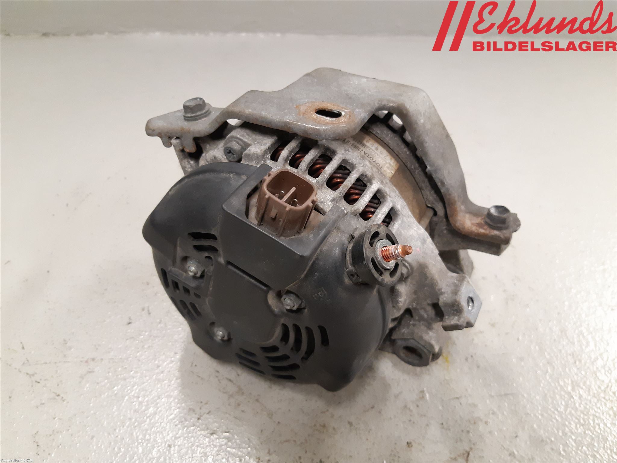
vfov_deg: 53.1
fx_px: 463
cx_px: 308
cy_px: 232
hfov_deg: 67.3
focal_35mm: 26
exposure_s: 1/50
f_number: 1.7
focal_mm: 3.93
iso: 250
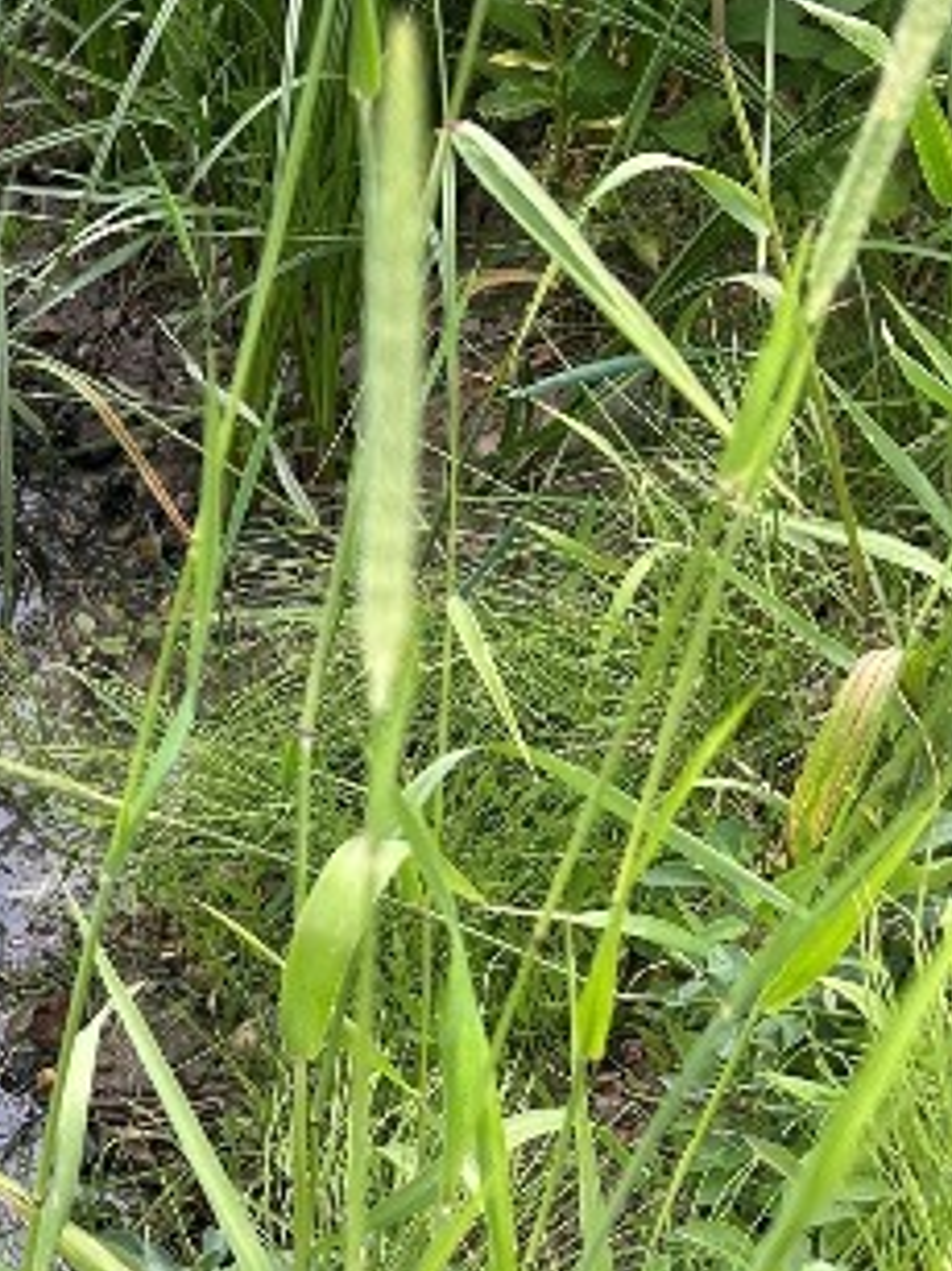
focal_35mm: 65
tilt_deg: -41.6
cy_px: 518
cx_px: -62
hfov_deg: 21.5
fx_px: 2385
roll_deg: +0.8
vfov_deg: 29.8
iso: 40
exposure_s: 1/172
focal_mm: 5.7
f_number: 1.5
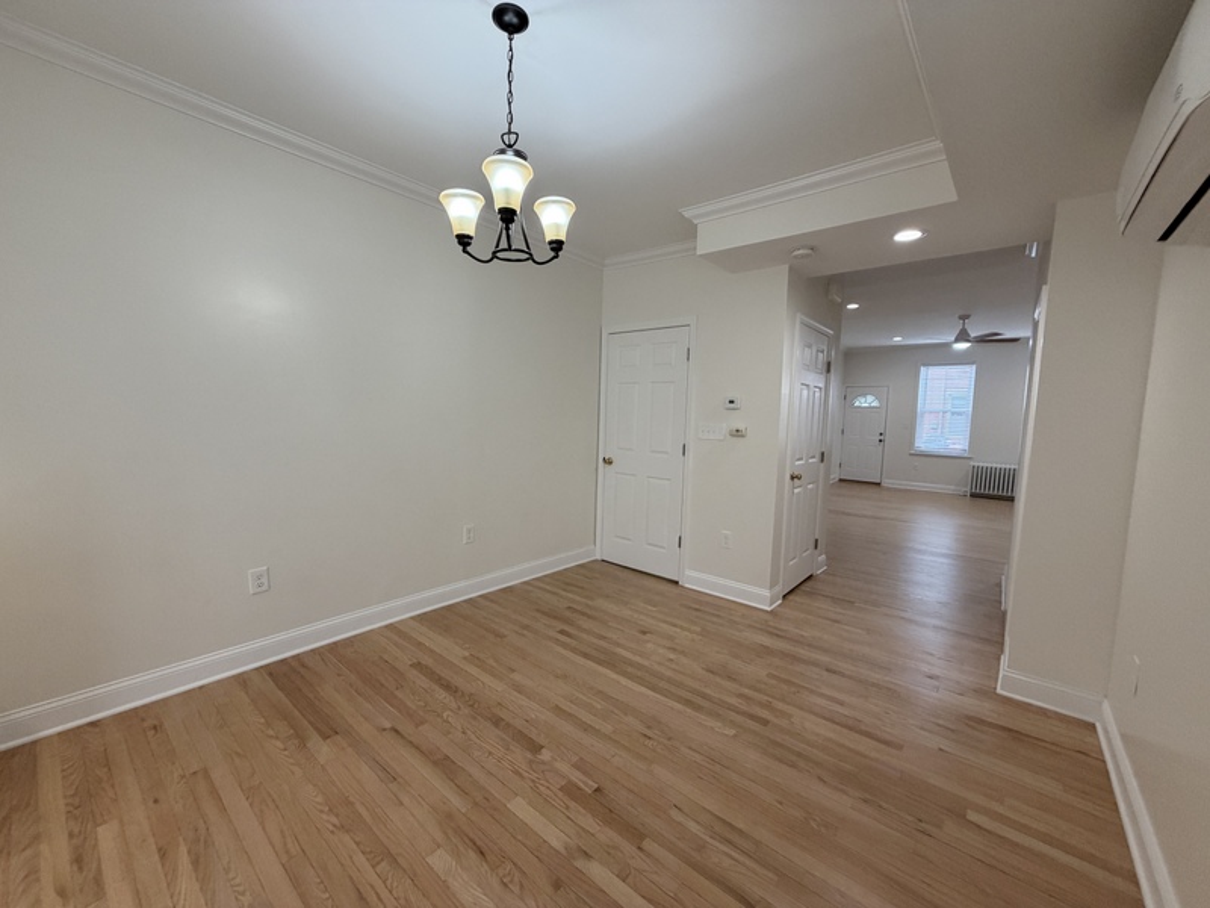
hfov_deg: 102.1
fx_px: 489
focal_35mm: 14
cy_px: 454
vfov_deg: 85.7
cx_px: 605
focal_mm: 2.22
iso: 200
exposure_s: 1/120
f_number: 2.2
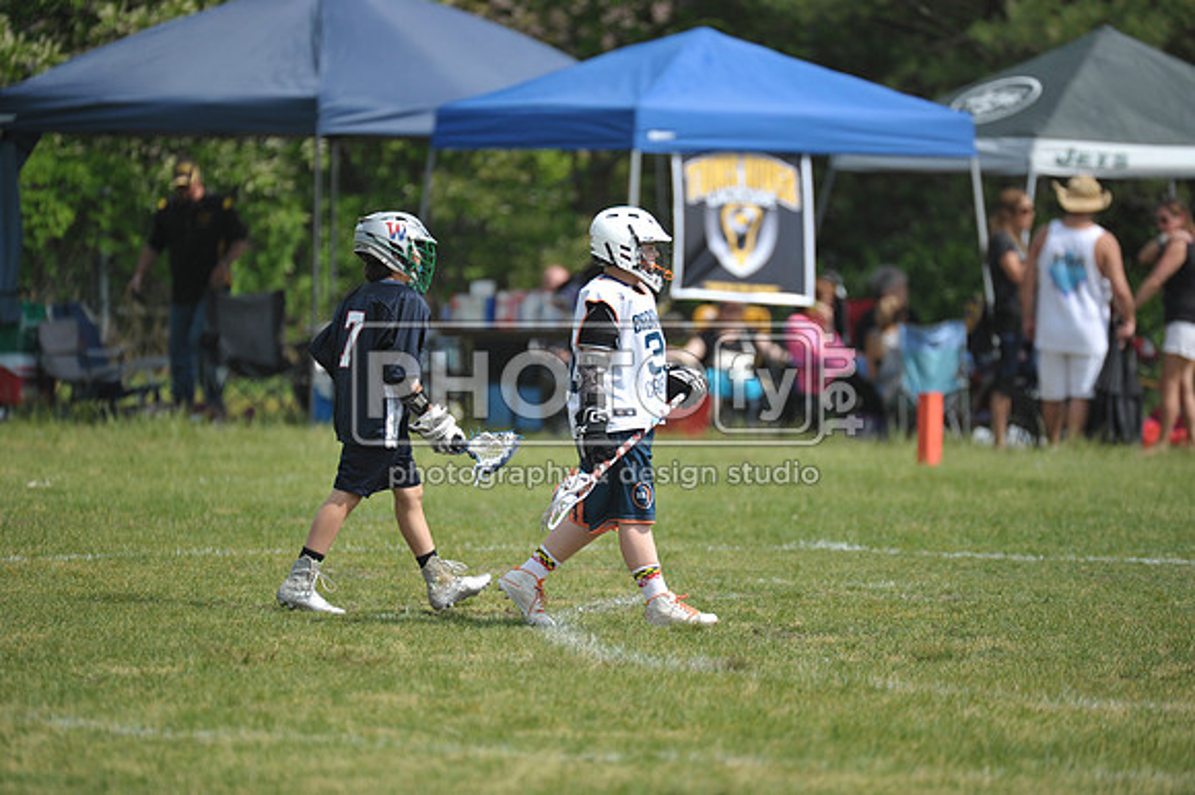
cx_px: 598
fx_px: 13270
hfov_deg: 5.2
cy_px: 398
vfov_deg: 3.4
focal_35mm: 400
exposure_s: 1/3200
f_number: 4
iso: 640
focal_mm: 400
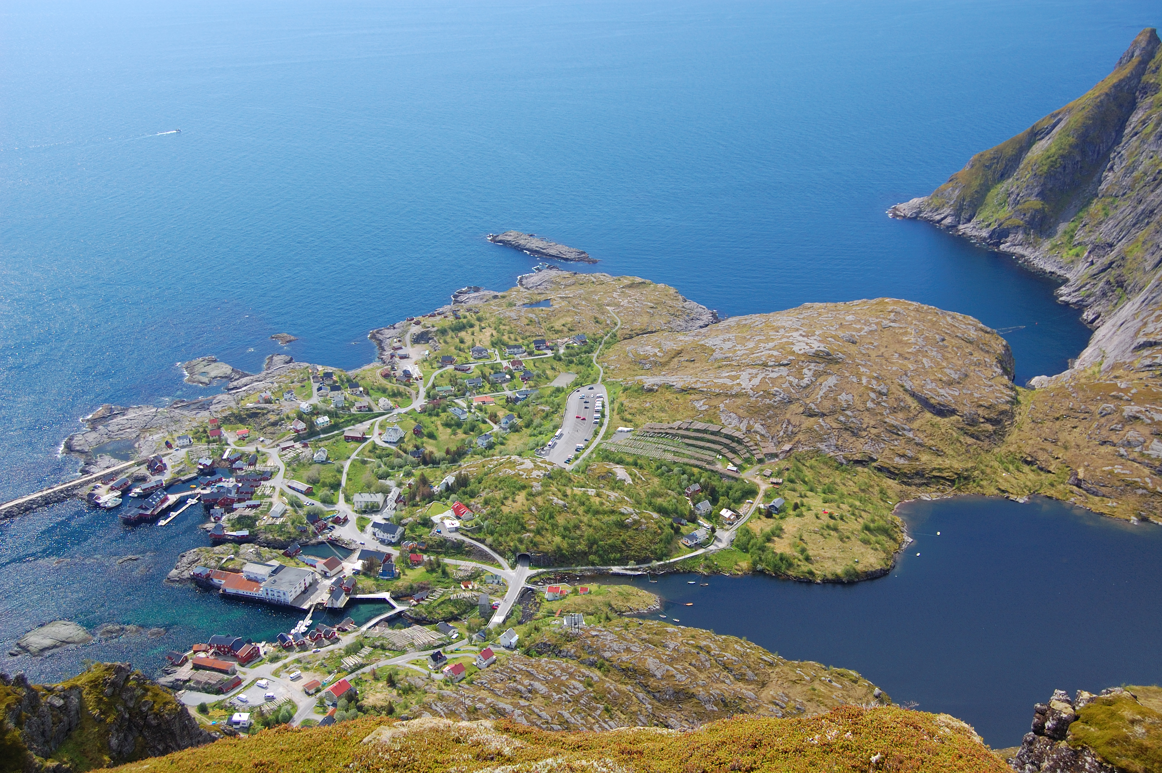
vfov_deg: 34.1
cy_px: 386
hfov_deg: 49.6
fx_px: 1258
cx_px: 581
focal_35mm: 39
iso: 200
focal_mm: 26
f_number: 7.1
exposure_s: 1/125
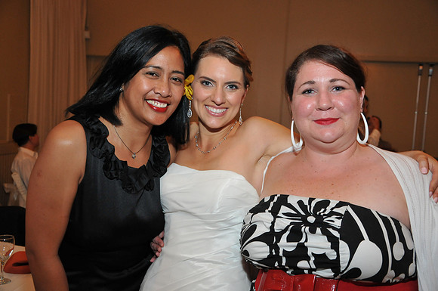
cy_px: 146
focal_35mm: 45
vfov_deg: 29.8
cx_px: 219
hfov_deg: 43.7
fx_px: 547
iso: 800
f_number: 4.2
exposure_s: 1/25
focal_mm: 30
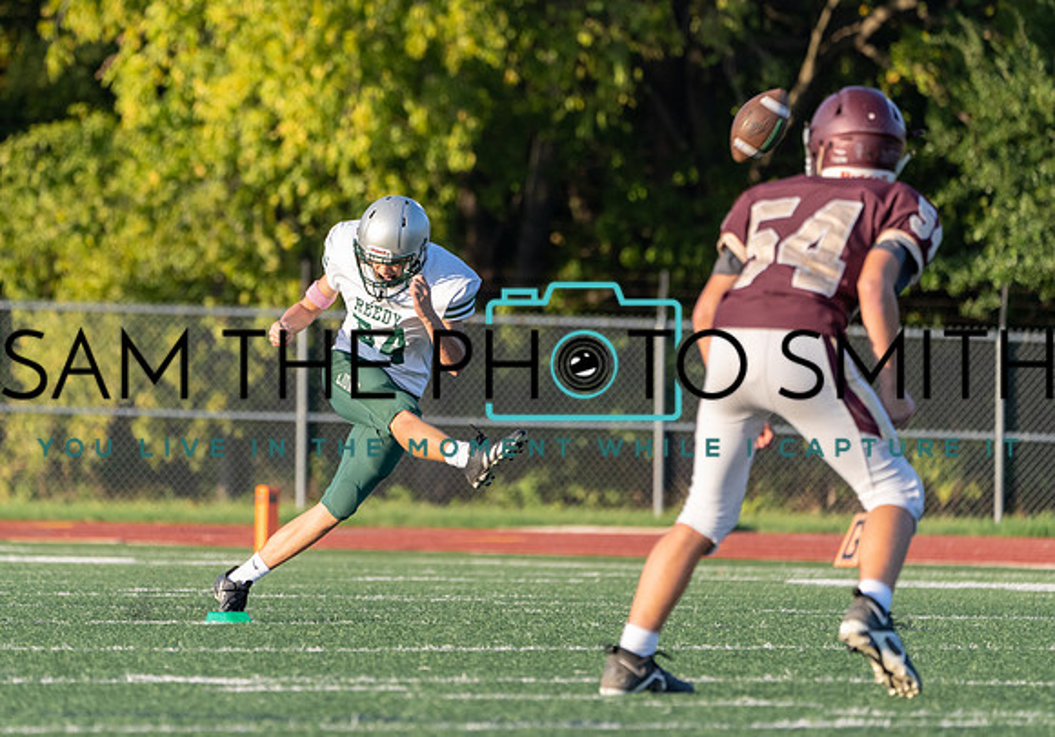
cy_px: 300
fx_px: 15140
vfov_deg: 2.8
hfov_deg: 4.0
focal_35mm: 509
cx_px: 406
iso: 1000
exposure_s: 1/1250
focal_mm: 400
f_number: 7.1
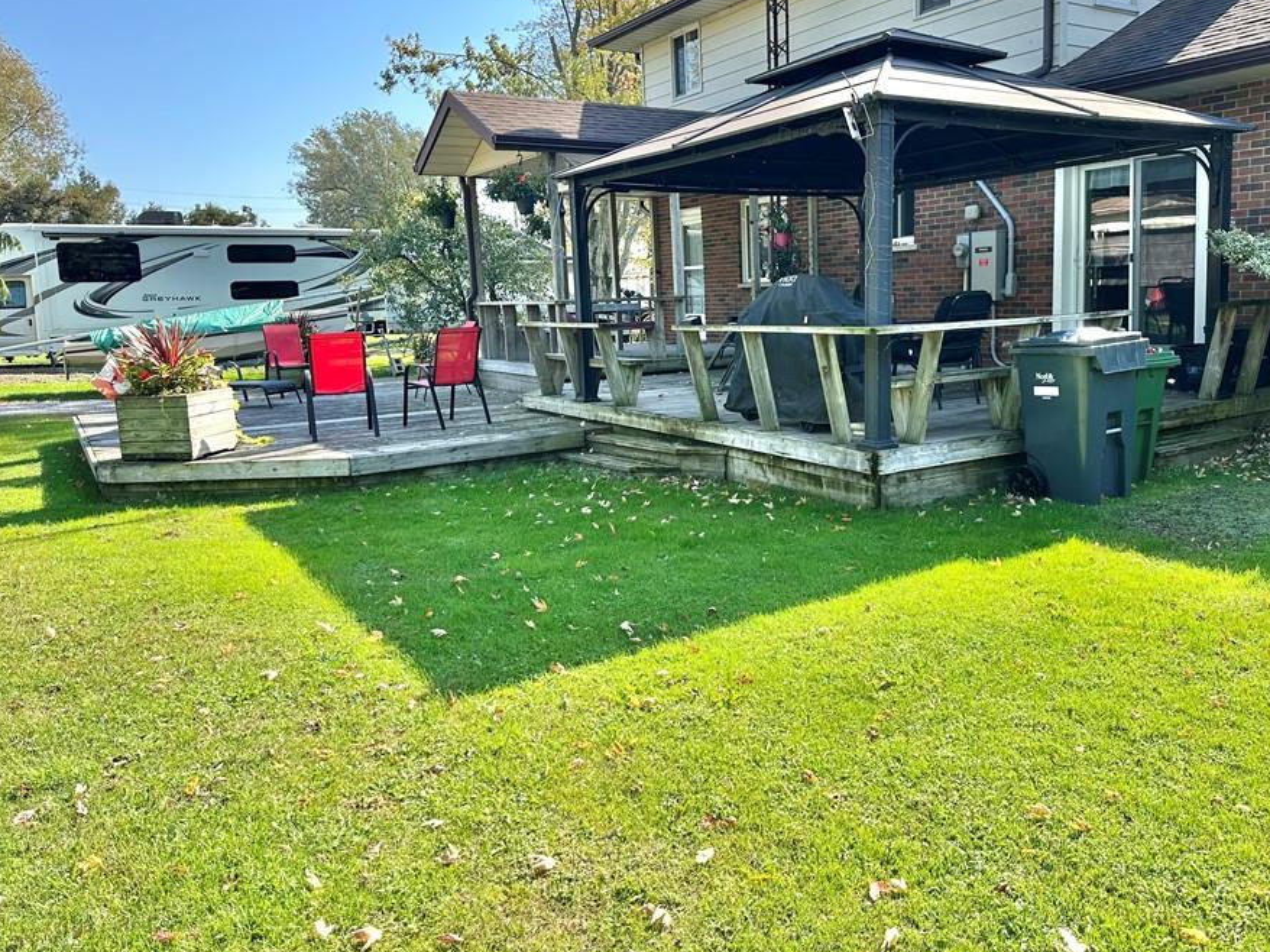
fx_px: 1027
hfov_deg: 63.2
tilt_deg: -7.6
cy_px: 430
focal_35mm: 28
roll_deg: +2.6
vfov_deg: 49.7
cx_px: 715
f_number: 1.78
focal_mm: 6.86
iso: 80
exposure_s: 1/1227
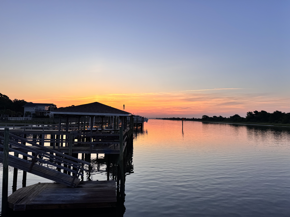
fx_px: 201
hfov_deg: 71.6
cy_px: 108
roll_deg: -0.8
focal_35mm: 24
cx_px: 145
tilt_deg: +2.8
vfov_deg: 56.8
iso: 80
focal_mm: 6.76
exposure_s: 1/888
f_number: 1.78
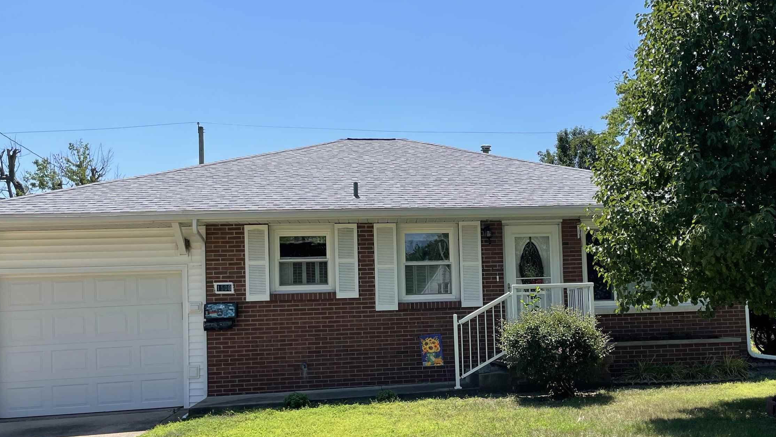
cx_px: 479
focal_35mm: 39
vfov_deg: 30.3
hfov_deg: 51.1
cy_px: 273
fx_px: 802
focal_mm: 4.2
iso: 32
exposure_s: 1/2681
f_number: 1.6
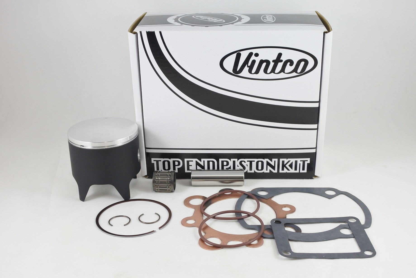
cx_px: 208
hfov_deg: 49.6
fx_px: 451
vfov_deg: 34.2
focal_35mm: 39
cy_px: 139
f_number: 4.2
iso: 560
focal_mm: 14.7
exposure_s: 1/125
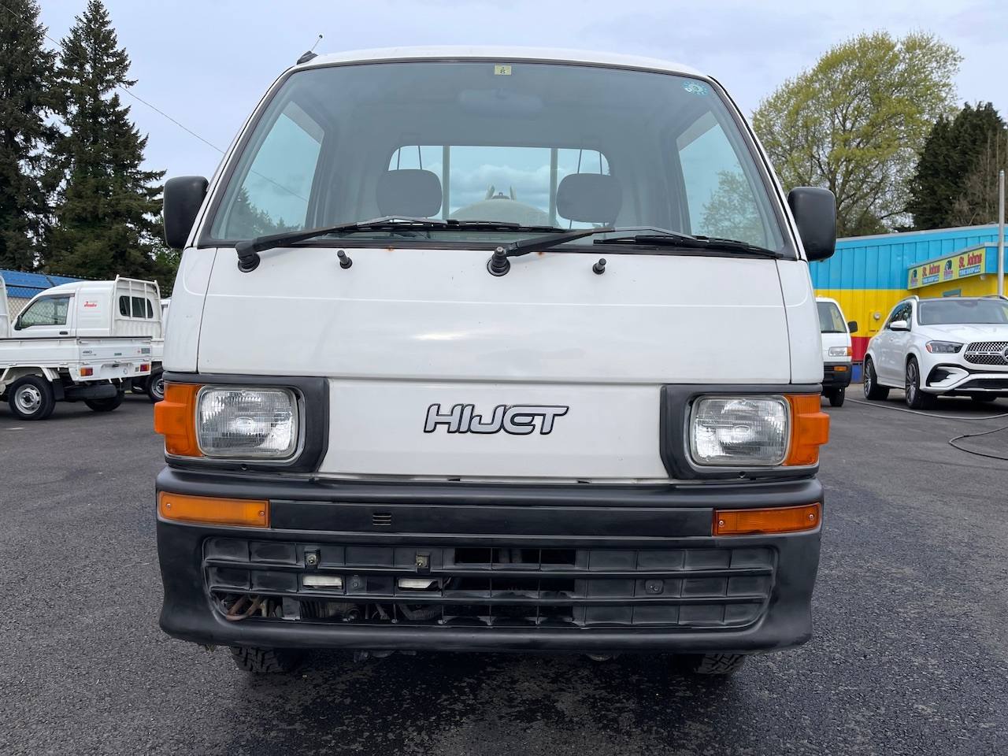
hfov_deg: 69.4
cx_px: 504
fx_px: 728
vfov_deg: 54.9
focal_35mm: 25
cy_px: 378
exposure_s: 1/1597
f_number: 1.6
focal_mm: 5.1
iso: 32
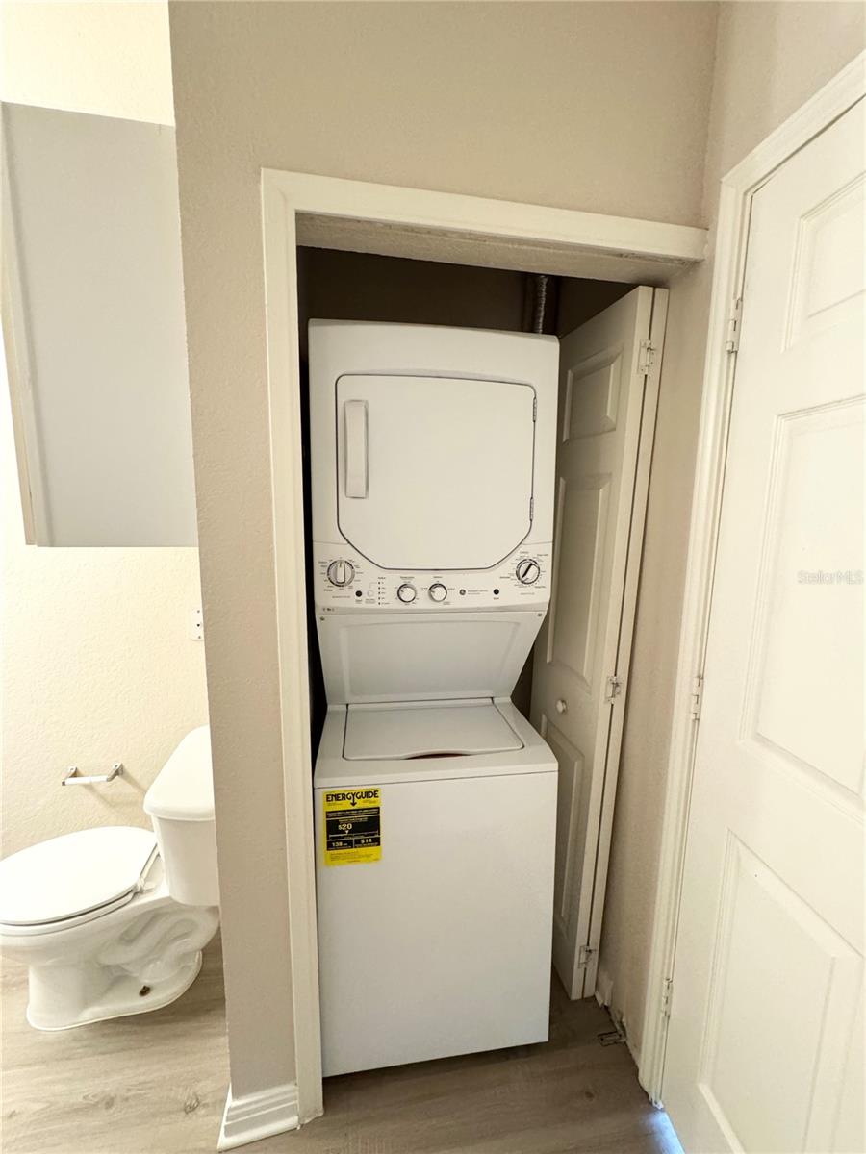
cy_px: 577
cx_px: 433
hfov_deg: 85.7
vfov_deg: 102.1
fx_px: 467
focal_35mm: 14
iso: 640
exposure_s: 1/60
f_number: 2.2
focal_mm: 2.22
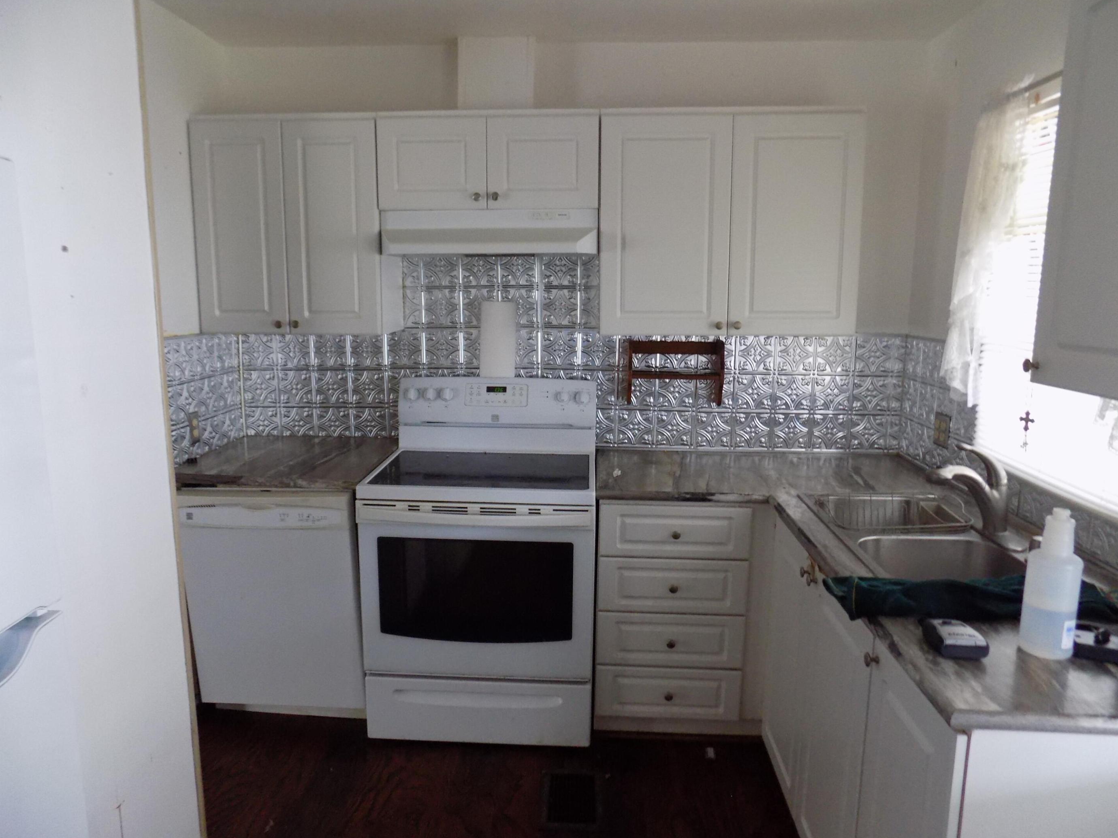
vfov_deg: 56.8
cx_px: 544
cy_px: 428
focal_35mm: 24
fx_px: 775
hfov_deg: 71.6
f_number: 3.1
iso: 280
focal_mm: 4
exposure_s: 1/30
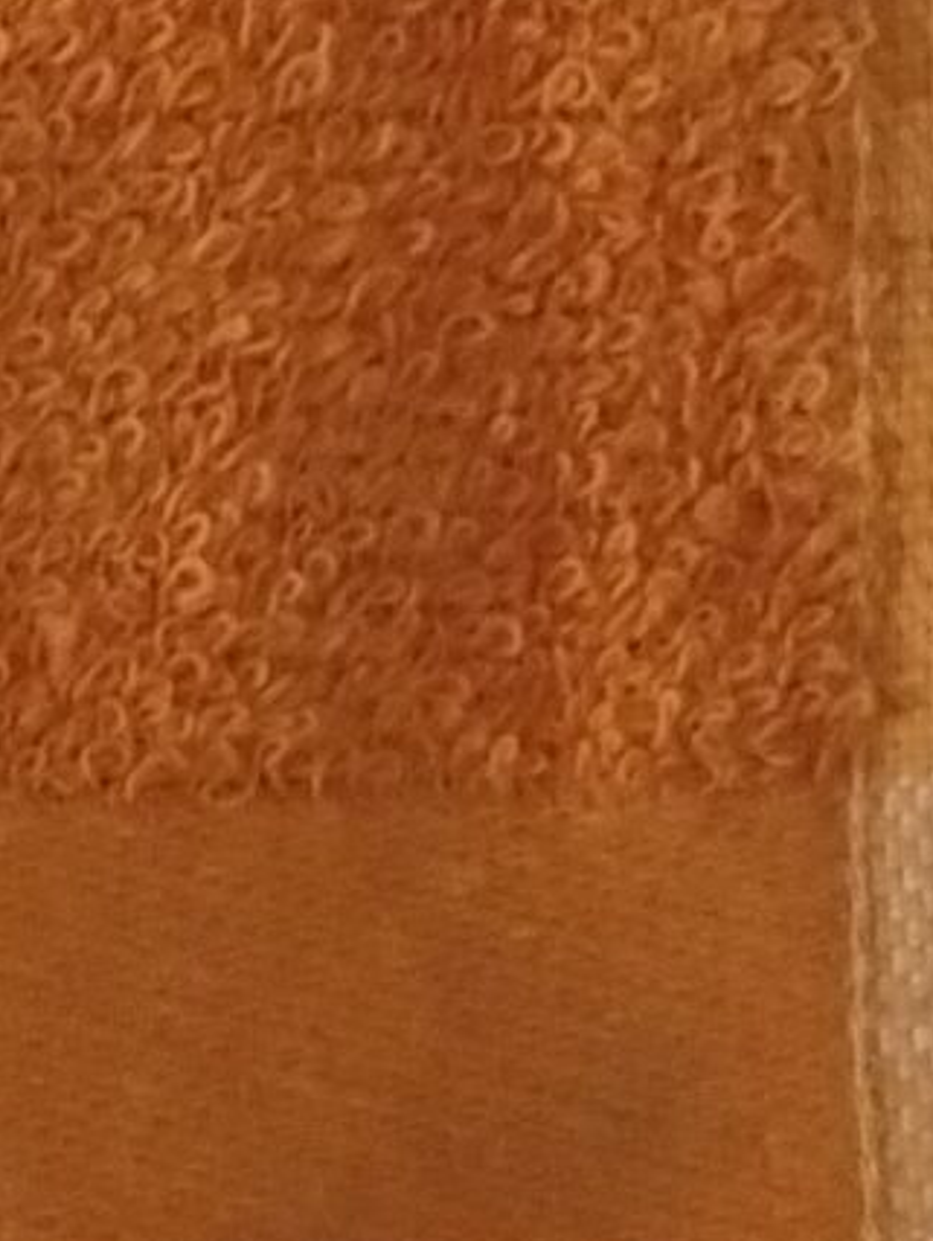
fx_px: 6028
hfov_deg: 8.2
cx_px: -1177
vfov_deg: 11.7
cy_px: 355
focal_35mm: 168
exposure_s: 1/15
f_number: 1.8
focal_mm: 4.27
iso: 9472
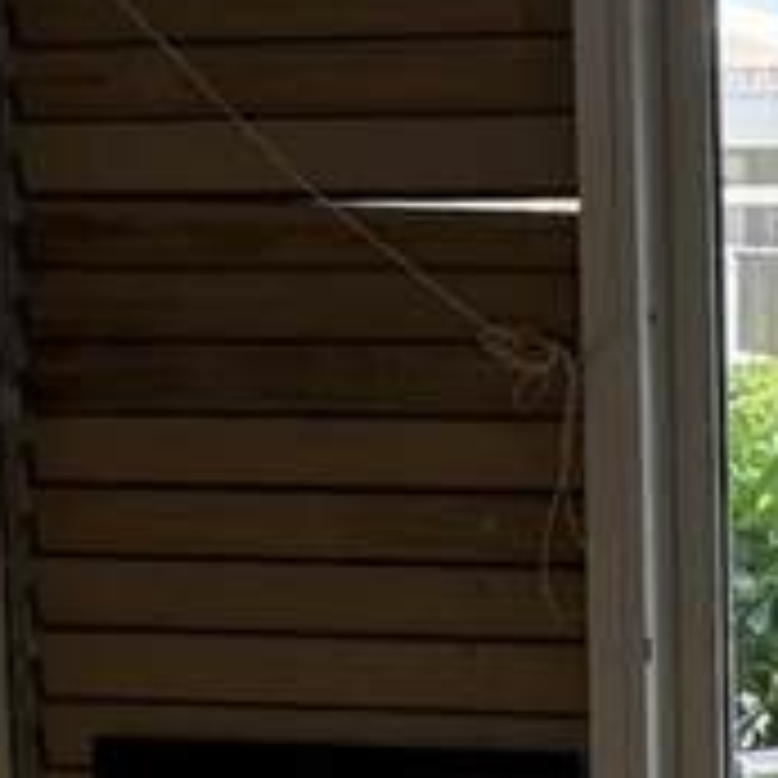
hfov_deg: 10.4
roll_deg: -0.1
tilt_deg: -7.0
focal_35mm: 157
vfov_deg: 10.9
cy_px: 962
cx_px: 1448
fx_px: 3992
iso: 100
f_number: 1.78
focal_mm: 6.76
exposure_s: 1/240
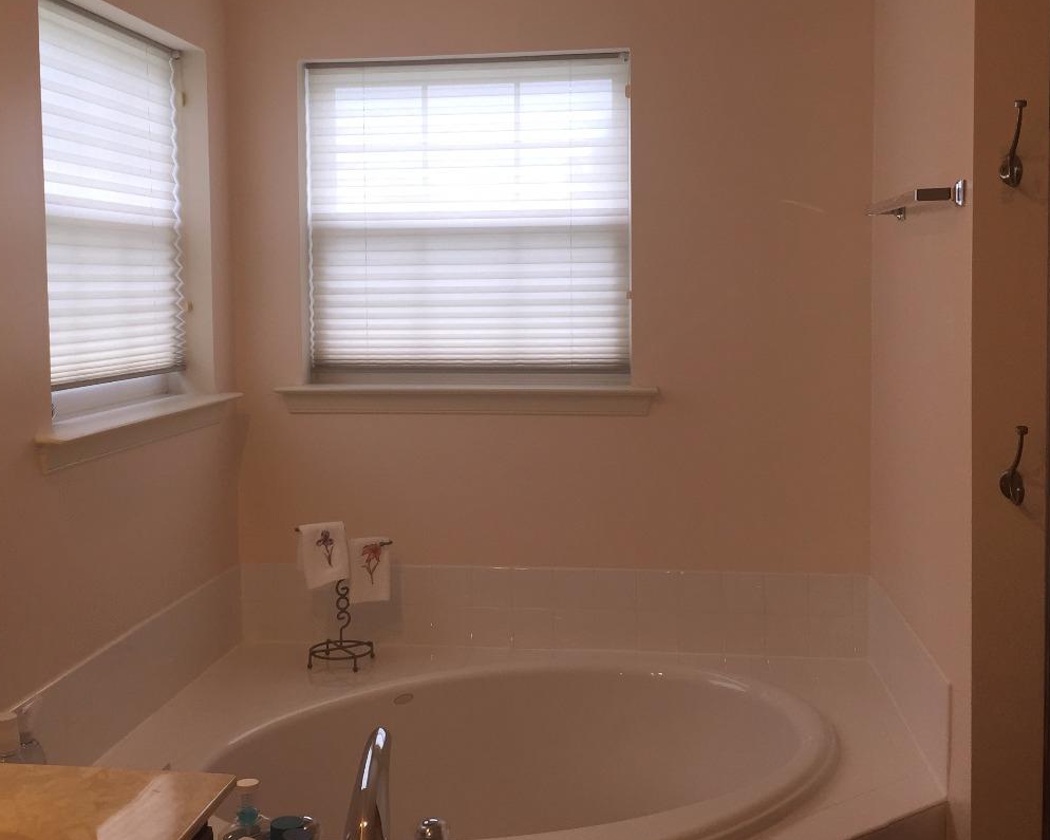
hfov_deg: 44.8
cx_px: 482
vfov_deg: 36.4
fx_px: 1274
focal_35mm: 41
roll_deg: +1.2
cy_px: 356
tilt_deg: -3.4
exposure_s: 1/60
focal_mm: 4.15
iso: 40
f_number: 2.2
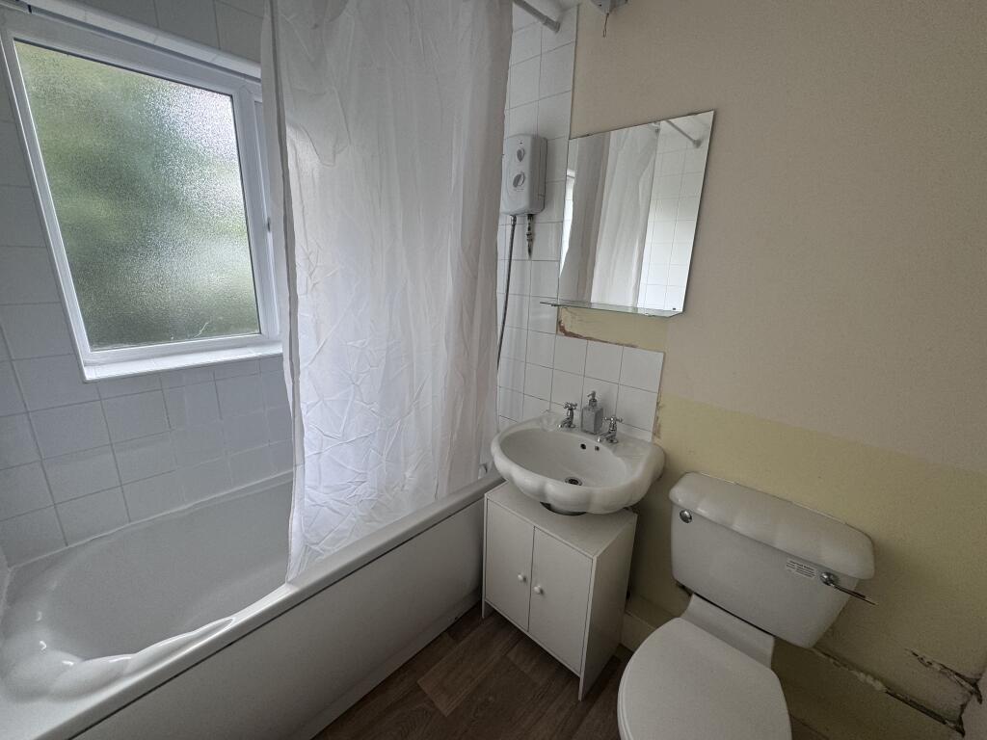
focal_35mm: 14
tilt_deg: -15.0
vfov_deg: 85.7
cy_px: 370
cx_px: 494
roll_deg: -2.1
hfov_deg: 102.1
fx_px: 399
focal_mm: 2.22
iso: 64
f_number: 2.2
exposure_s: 1/99
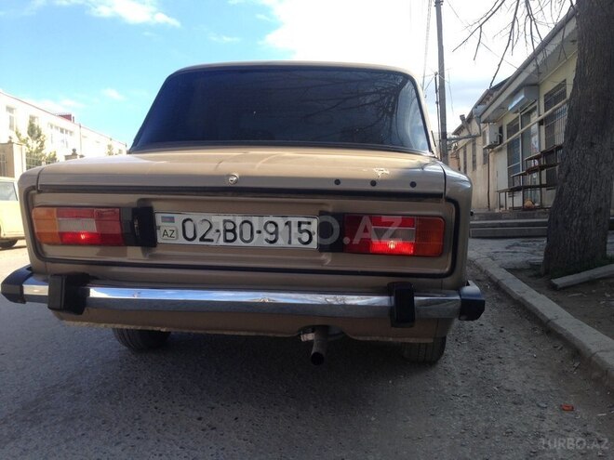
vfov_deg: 42.9
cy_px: 230
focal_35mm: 33
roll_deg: +2.3
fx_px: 585
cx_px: 307
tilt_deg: +2.5
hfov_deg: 55.4
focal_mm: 4.12
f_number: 2.4
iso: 50
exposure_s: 1/570
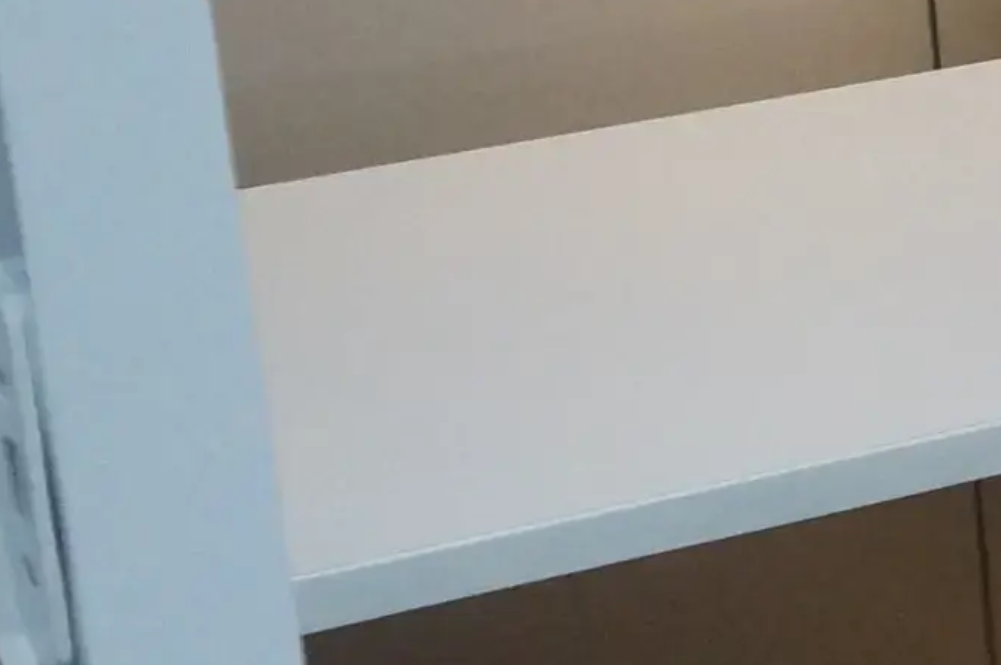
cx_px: 2540
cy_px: 351
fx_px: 4656
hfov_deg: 10.3
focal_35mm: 168
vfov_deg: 8.2
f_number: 4
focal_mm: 21
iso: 2500
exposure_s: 1/160
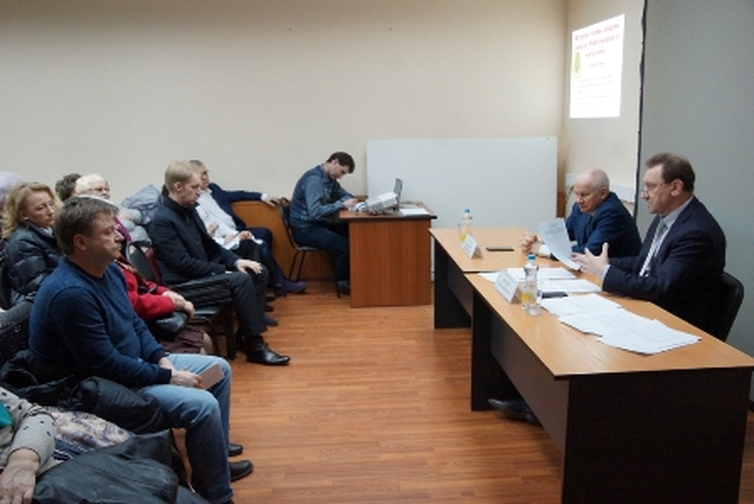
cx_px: 377
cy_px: 252
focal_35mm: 30
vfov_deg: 43.6
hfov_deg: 61.9
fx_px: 629
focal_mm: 20
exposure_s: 1/125
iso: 2000
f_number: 5.6
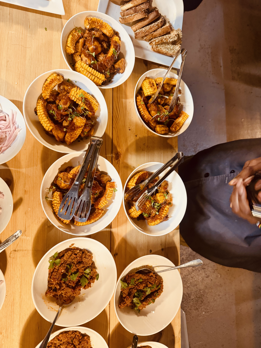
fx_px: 241
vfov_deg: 71.6
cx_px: 130
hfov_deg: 56.8
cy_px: 174
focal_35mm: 24
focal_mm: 6.76
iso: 640
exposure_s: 1/50
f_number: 1.78
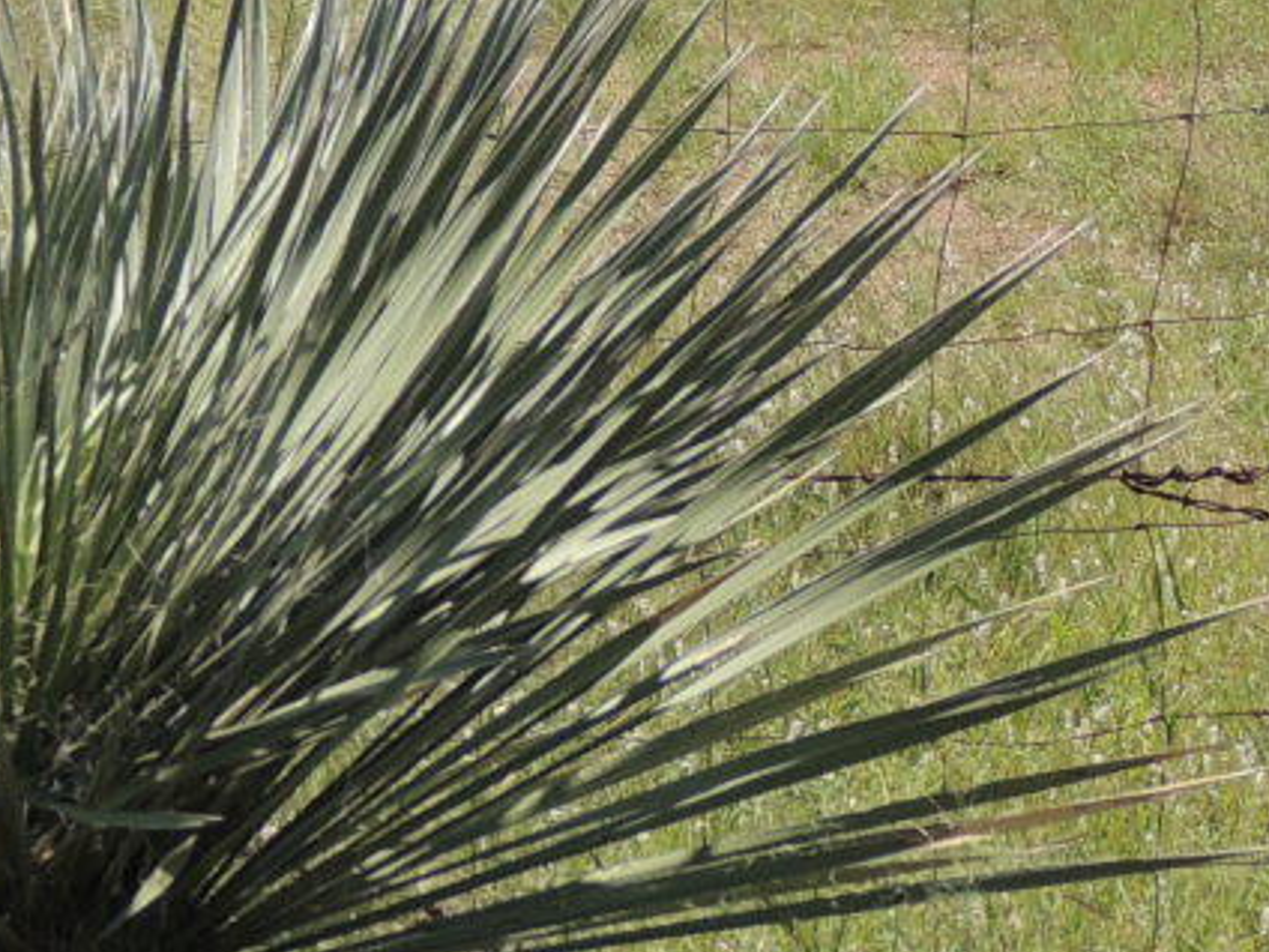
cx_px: 533
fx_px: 11768
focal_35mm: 321
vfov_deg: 4.6
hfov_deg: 6.2
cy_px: -509
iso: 100
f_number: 4
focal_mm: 15.1
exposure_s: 1/640
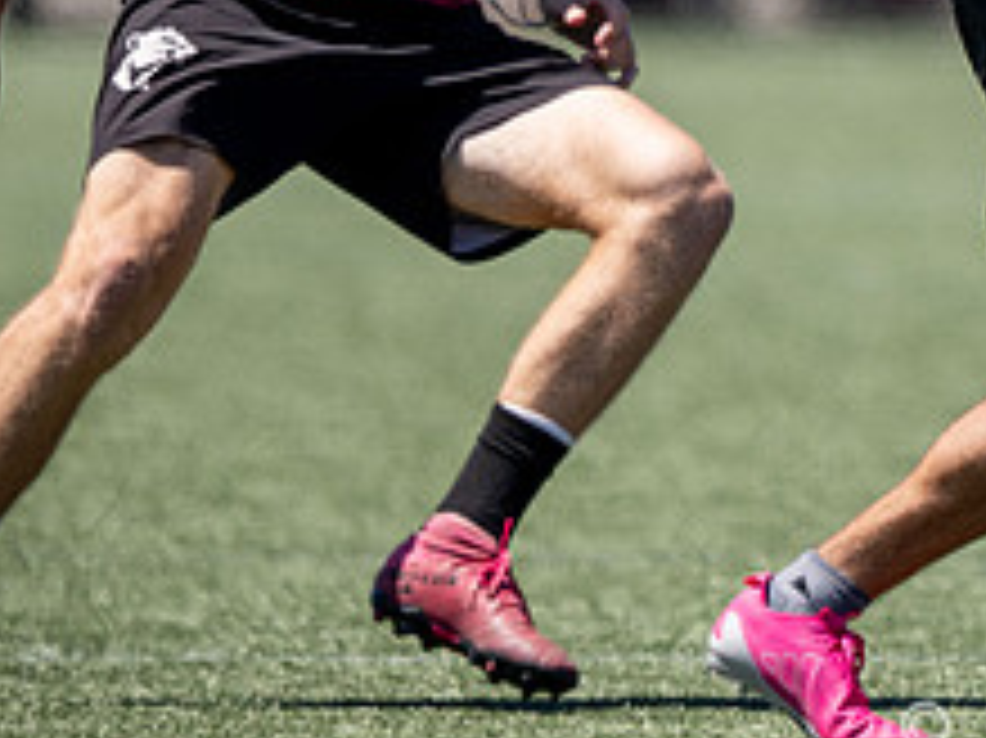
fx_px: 42219
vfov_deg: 1.0
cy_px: -240
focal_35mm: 1483
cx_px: 1391
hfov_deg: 1.3
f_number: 2.8
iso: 72
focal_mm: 400
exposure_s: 1/2000
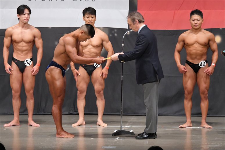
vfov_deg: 6.8
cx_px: 112
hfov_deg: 10.2
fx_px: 1262
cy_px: 75
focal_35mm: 202
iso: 6400
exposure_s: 1/400
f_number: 5.6
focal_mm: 135
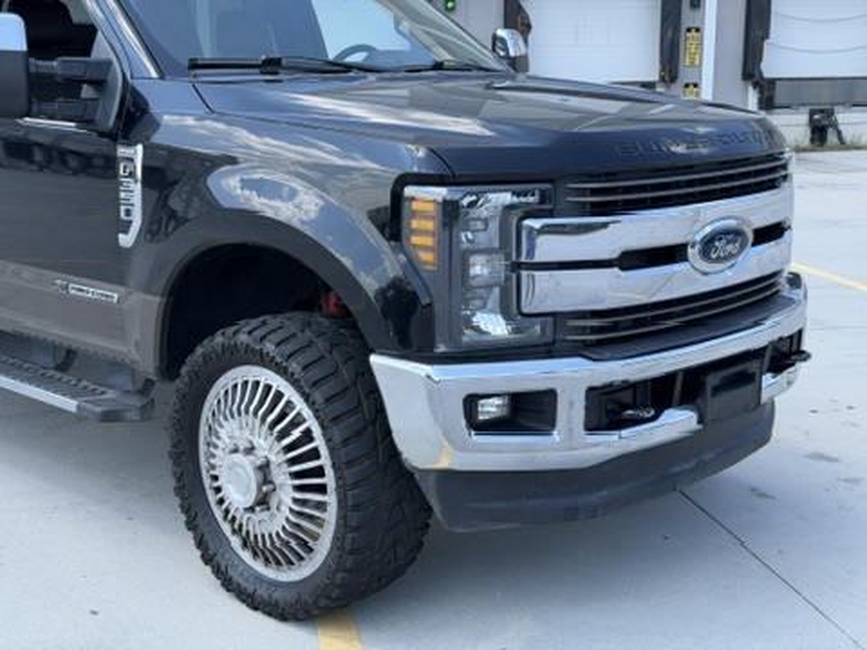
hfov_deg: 39.7
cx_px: 434
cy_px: 325
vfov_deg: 30.3
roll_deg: +0.4
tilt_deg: -12.7
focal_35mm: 48
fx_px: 1202
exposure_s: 1/975
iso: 64
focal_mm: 6.76
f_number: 1.78
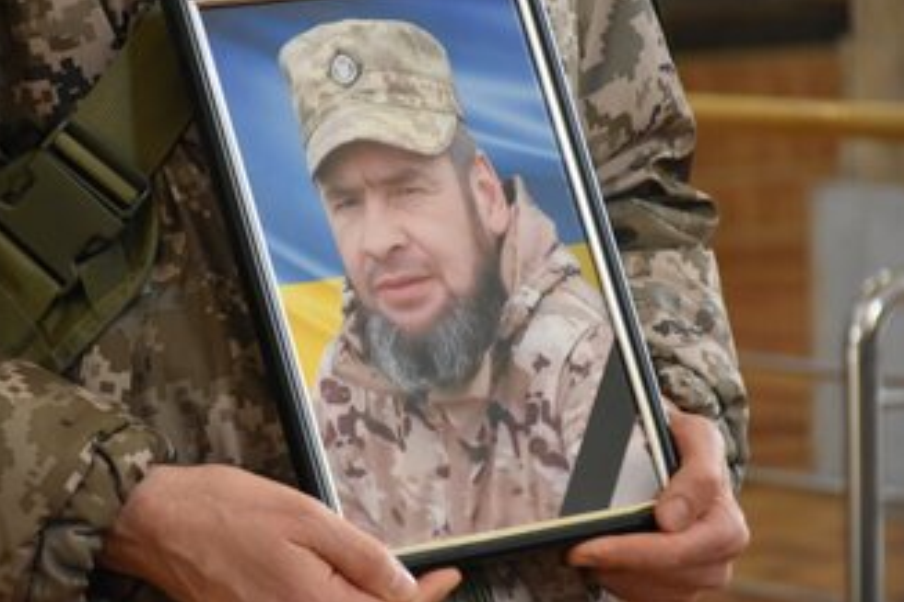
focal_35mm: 193
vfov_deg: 7.1
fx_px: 4836
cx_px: 365
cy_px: 269
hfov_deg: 10.7
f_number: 5.6
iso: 3200
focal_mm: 105
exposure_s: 1/50
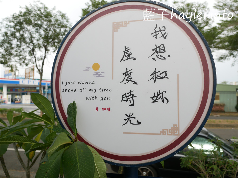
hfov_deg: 60.0
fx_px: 206
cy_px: 89
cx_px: 119
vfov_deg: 46.8
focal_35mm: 30
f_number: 3.5
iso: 200
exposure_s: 1/500
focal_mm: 15
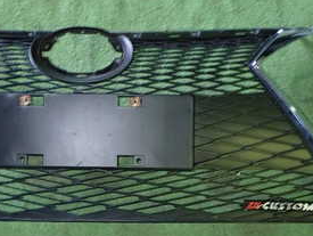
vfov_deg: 24.0
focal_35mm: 61
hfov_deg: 31.3
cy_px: 144
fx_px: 552
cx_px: 99
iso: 400
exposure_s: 1/30
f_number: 2.2
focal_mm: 5.05
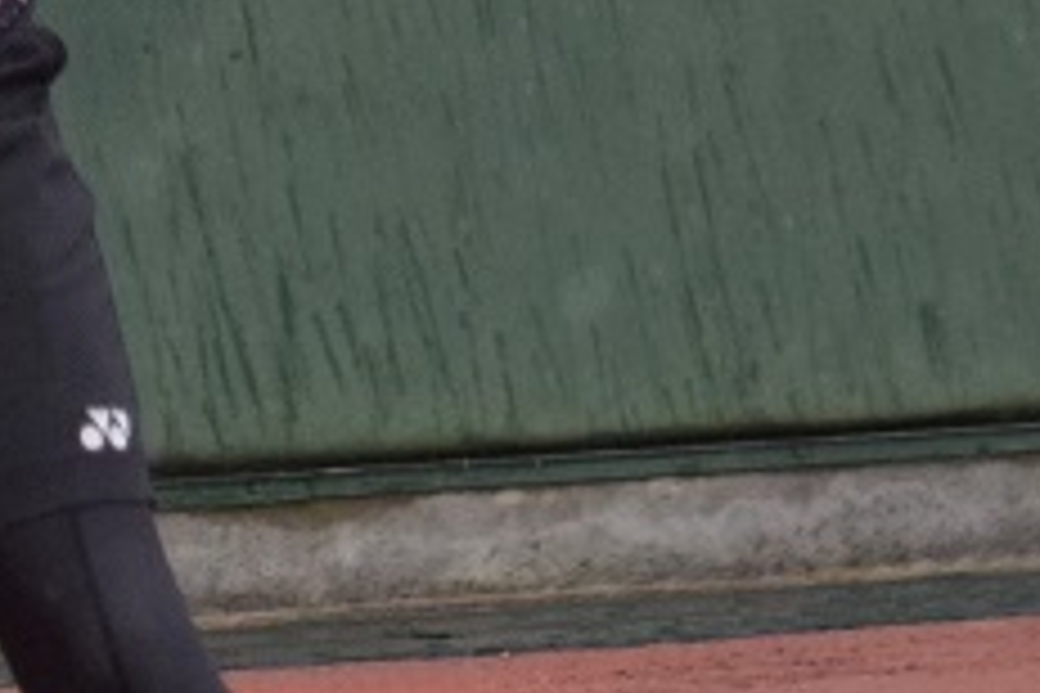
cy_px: 76
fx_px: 20654
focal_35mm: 715
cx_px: -351
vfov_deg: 1.9
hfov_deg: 2.9
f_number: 4.8
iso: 1250
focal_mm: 110
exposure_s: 1/1000
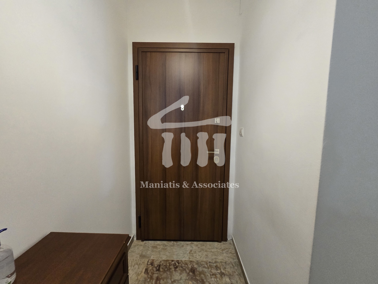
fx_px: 142
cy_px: 142
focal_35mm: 13
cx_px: 189
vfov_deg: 89.9
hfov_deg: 106.2
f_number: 2.2
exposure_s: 1/100
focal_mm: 2.2
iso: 800
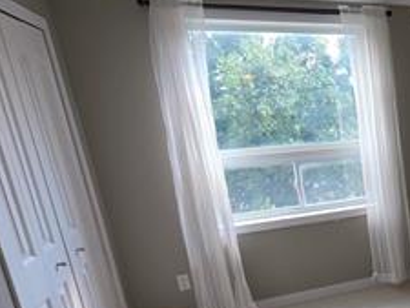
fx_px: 438
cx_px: 479
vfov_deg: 37.3
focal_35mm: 37
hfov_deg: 38.6
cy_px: 248
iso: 20
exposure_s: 1/60
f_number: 1.9
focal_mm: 2.2
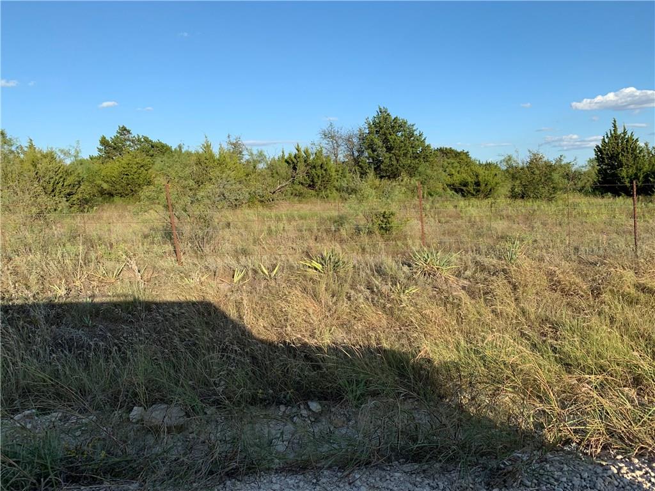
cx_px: 328
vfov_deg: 53.1
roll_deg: +2.1
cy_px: 246
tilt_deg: -5.4
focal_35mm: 26
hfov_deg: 67.3
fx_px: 492
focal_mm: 4.25
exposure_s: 1/1610
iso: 25
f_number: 1.8
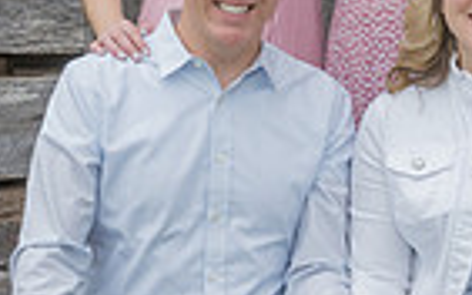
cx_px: 317
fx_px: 2996
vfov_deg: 5.6
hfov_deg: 9.0
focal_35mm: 233
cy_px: -12
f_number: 6.7
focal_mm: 24
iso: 140
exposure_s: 1/180
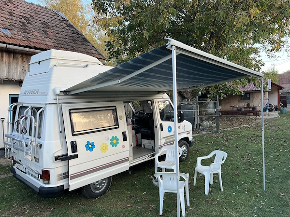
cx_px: 145
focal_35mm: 26
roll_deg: +0.9
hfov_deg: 67.3
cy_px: 108
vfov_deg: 53.1
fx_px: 218
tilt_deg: -1.2
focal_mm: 5.7
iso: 64
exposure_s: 1/121
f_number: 1.5
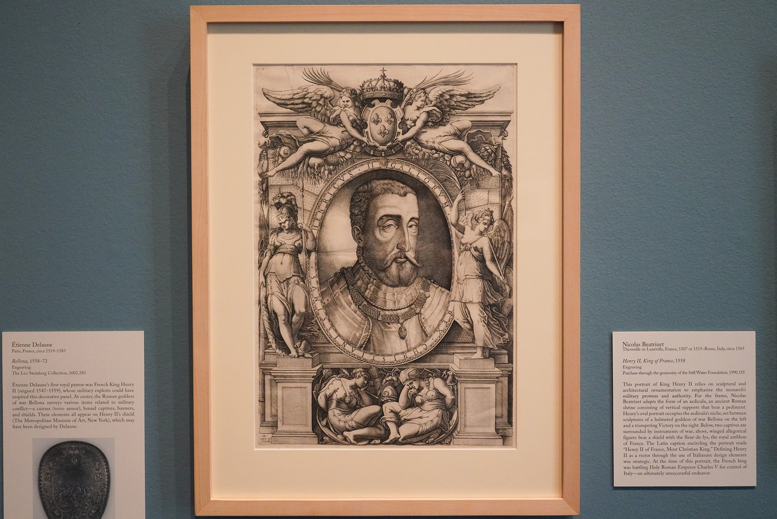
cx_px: 388
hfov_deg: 50.7
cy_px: 260
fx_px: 820
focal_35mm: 38
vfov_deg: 35.1
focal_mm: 38
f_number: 5
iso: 8000
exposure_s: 1/100
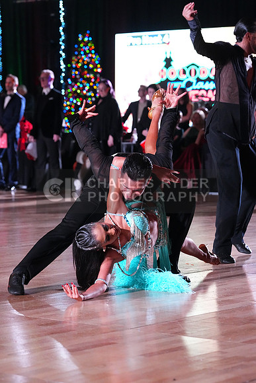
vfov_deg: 17.9
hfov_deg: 12.0
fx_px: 1215
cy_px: 192
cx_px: 128
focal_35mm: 114
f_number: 5
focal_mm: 114
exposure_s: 1/400
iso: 10000
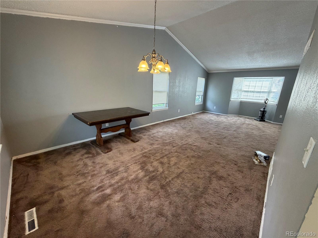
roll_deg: -1.8
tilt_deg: -14.2
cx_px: 159
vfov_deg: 85.7
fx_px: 129
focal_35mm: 14
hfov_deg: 102.1
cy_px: 119
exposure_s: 1/120
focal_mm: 2.22
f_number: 2.2
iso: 250
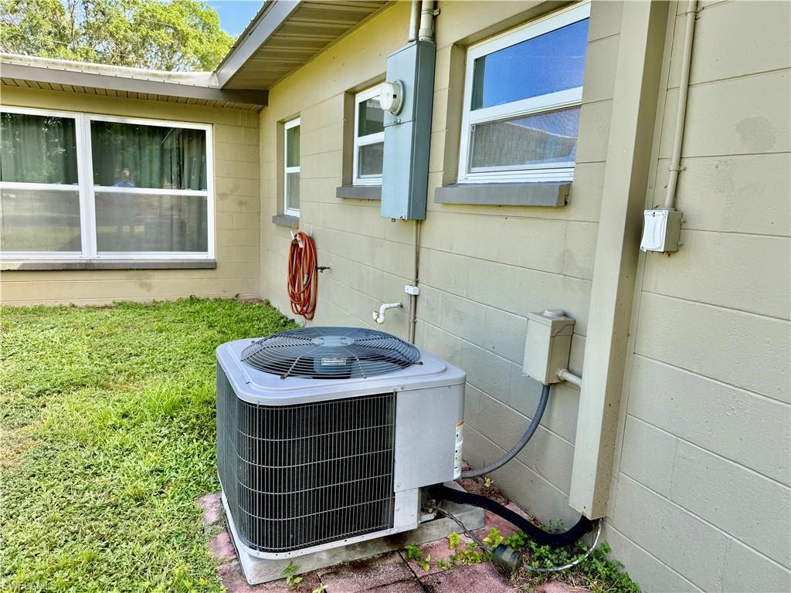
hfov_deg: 71.6
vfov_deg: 56.8
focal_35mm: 24
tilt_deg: -9.2
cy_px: 296
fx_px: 548
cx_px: 396
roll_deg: -3.1
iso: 80
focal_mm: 6.76
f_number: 1.78
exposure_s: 1/728
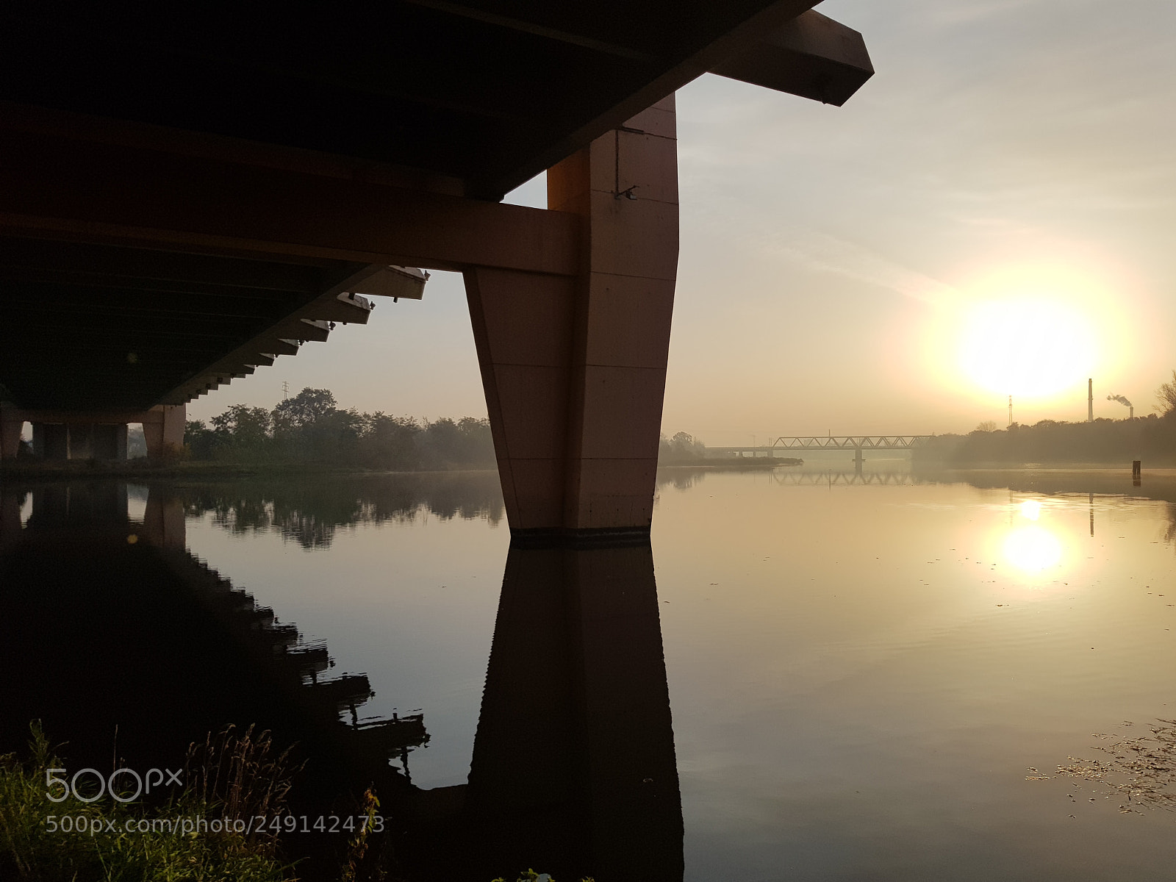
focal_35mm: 26
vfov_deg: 53.1
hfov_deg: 67.3
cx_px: 588
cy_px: 441
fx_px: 883
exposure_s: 1/3640
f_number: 1.7
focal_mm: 4.2
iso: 40
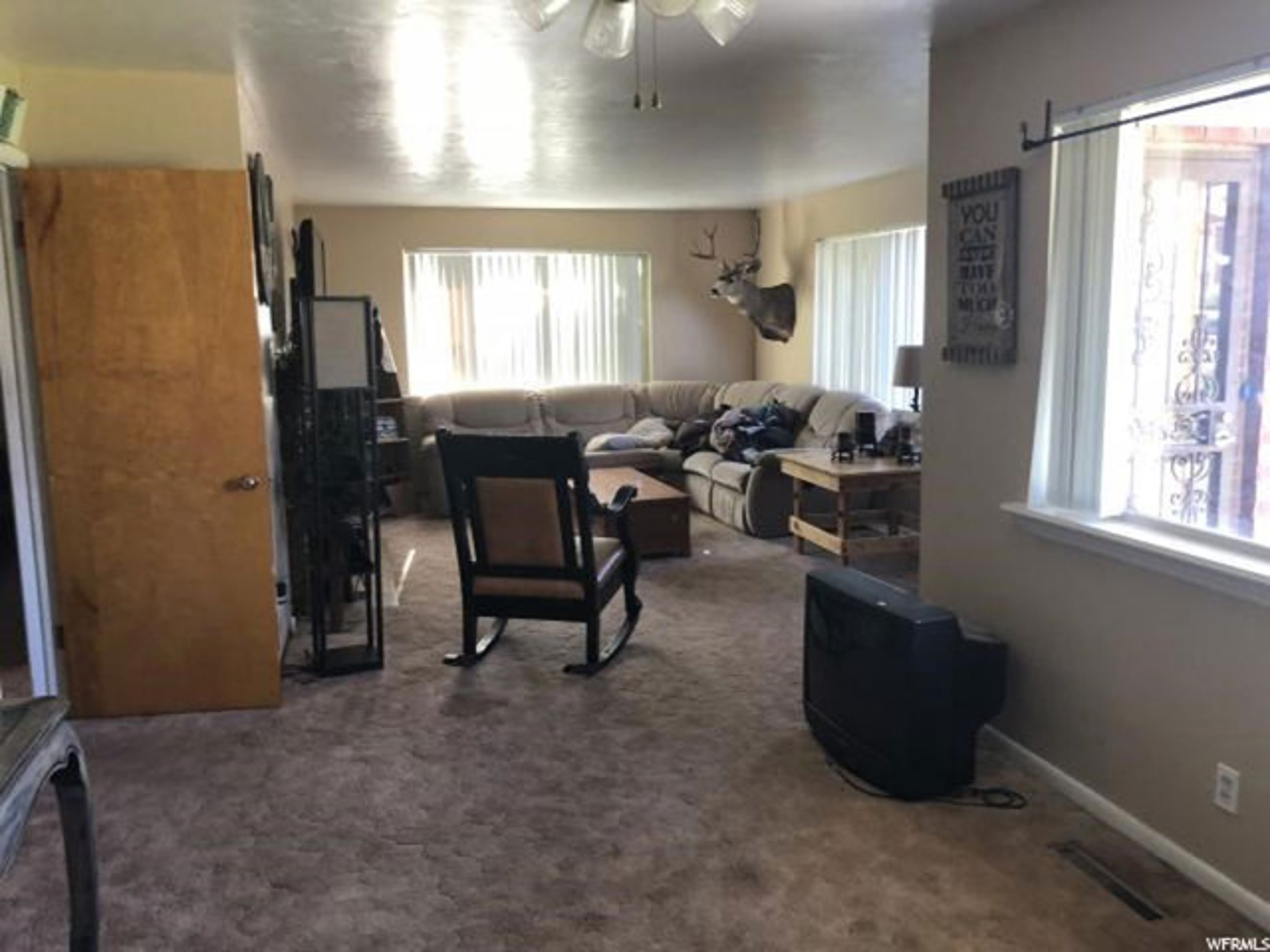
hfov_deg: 63.4
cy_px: 476
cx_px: 635
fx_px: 1027
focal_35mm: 28
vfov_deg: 49.7
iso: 50
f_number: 1.8
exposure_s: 1/15
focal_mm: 4
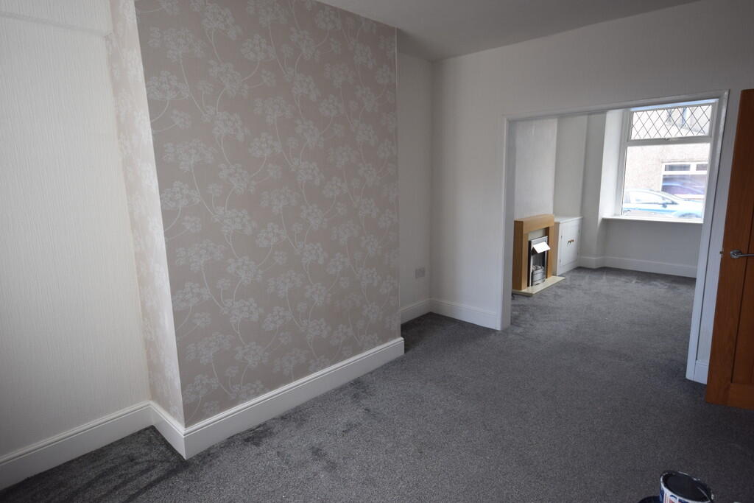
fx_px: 440
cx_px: 377
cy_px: 252
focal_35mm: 21
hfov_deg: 81.2
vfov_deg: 59.5
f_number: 5
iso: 400
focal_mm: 14
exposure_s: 1/100
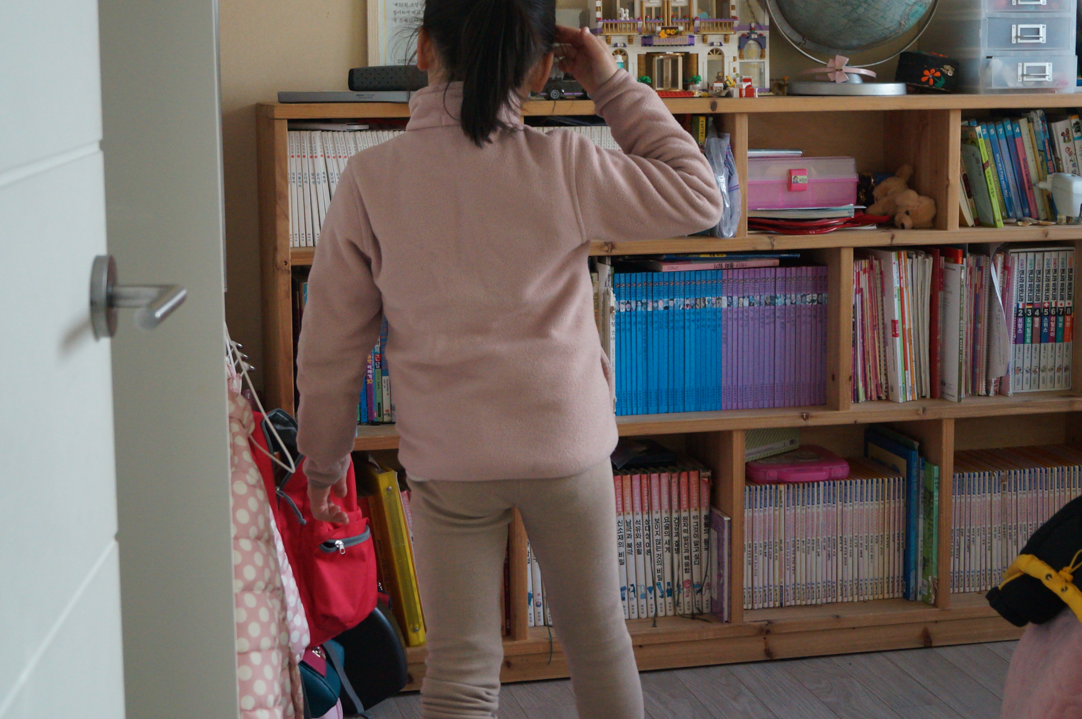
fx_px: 1910
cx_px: 502
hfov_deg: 31.6
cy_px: 297
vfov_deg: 21.3
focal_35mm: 64
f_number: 4.5
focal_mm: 35
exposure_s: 1/160
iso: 1250
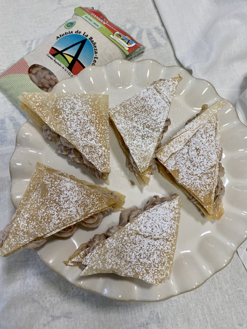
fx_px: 247
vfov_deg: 67.3
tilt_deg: -74.2
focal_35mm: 26
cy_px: 164
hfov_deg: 53.1
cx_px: 124
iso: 125
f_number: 1.8
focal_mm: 4.25
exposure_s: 1/99
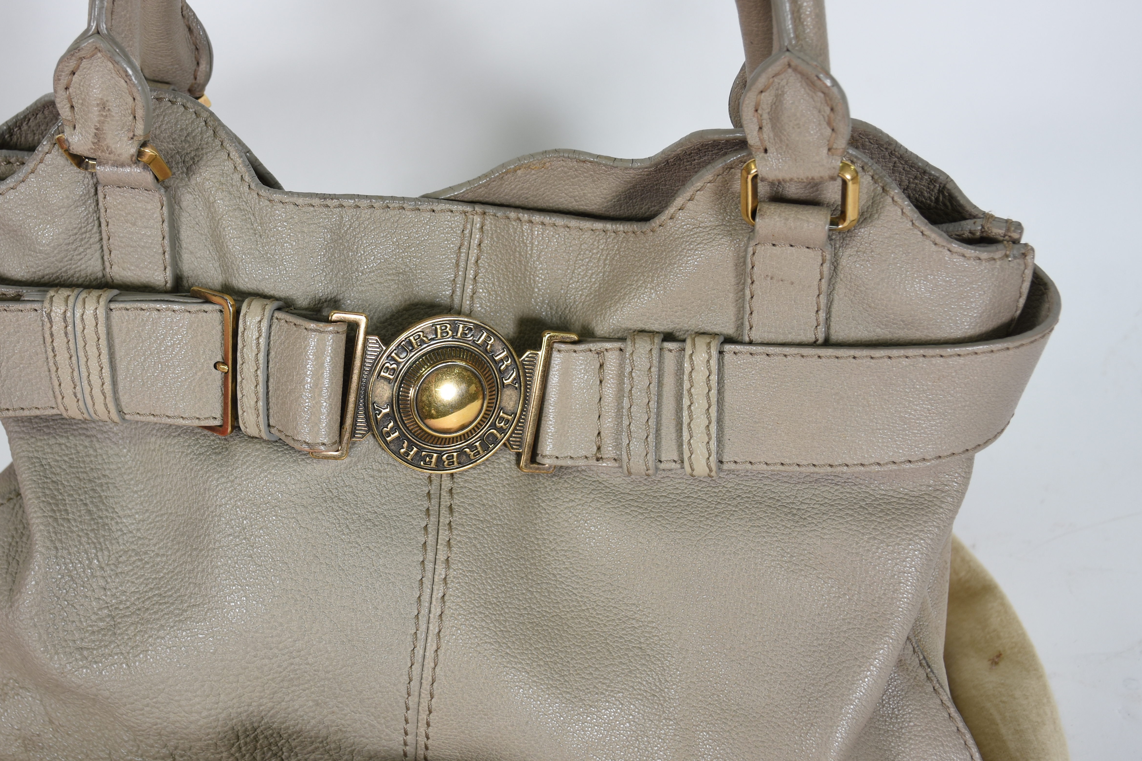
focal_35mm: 46
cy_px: 346
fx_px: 1459
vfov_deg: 29.2
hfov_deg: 42.4
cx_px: 427
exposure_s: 1/60
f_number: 5
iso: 200
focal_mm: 24
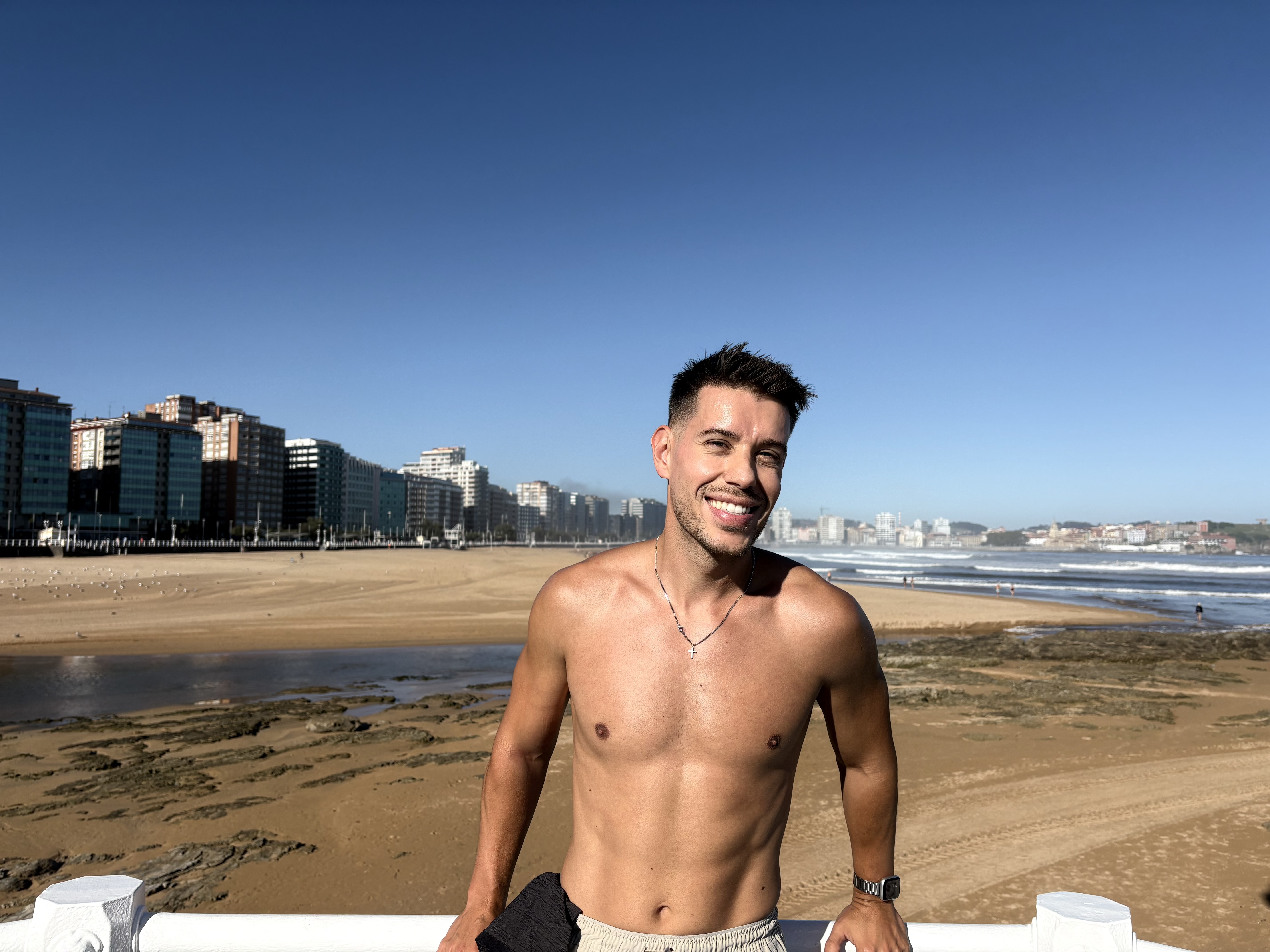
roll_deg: +0.4
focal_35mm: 26
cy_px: 476
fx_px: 954
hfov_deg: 67.3
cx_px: 635
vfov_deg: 53.1
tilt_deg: +4.3
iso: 50
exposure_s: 1/4950
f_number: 1.6
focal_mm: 5.96
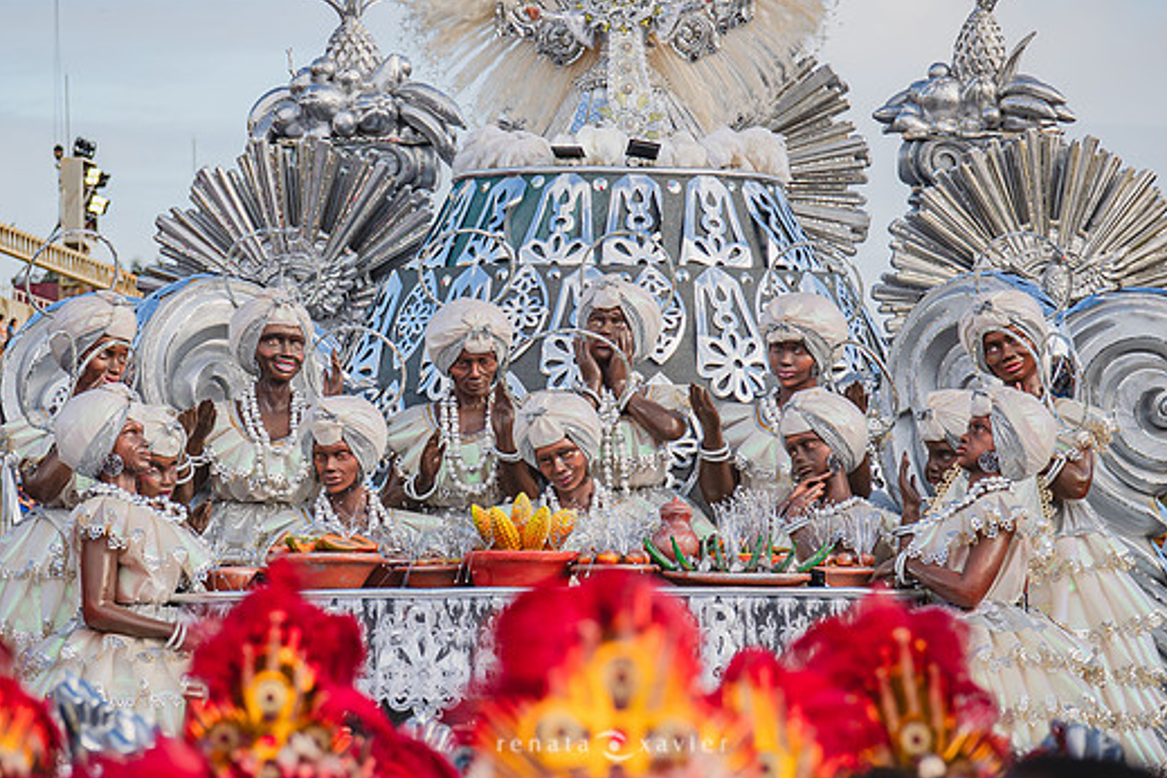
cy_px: 416
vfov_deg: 5.8
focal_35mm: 237
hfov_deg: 8.7
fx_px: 7682
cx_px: 510
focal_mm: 175
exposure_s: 1/1600
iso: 400
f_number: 5.6
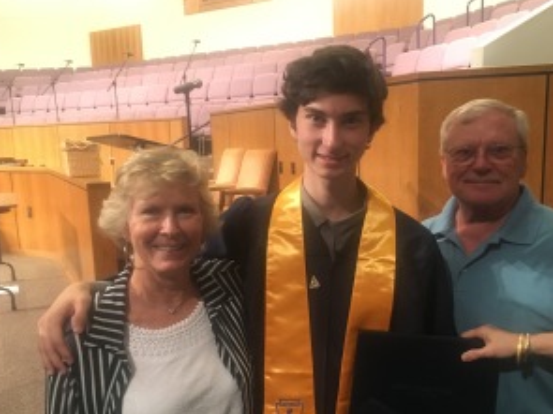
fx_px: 575
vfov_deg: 39.5
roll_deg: +1.7
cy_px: 244
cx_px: 315
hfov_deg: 51.2
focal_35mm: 36
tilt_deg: -10.2
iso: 250
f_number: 2.2
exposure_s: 1/15
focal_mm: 4.15
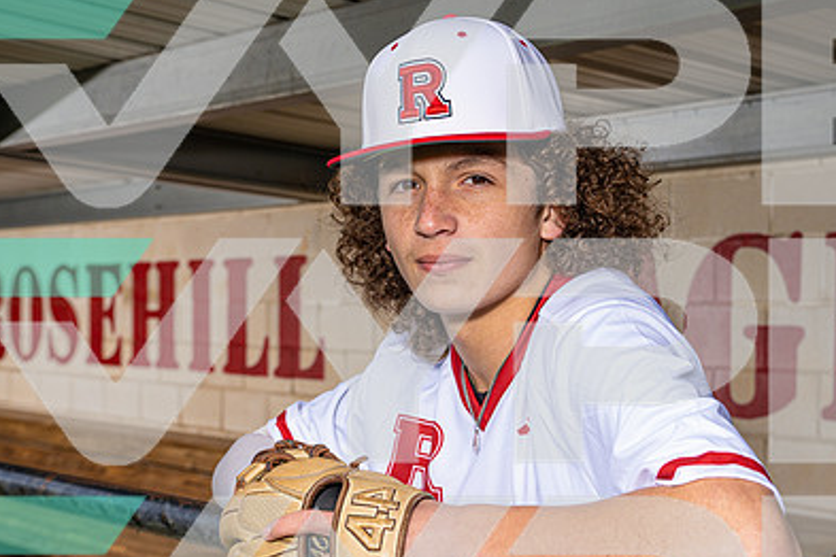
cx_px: 472
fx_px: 1440
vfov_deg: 21.9
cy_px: 352
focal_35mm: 62
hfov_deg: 32.3
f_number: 5.6
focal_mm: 42
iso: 100
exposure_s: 1/250
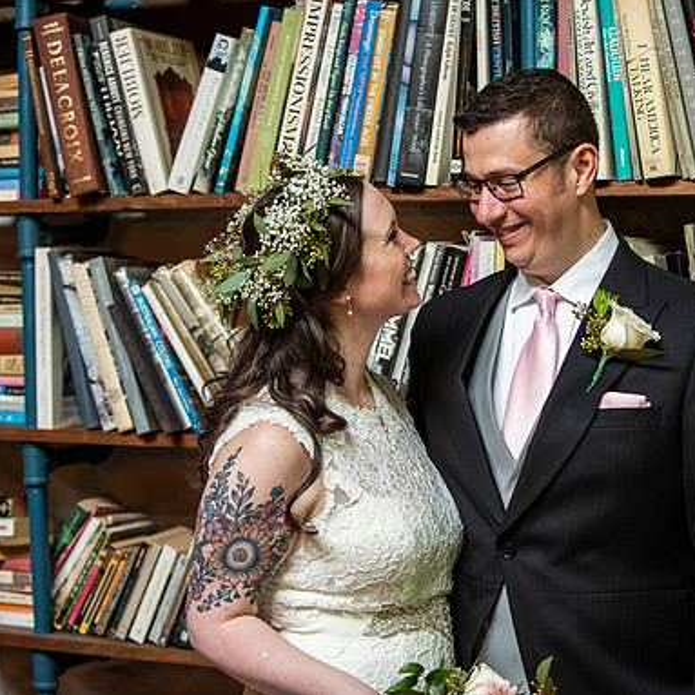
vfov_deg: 19.3
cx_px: 450
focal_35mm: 90
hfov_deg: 19.2
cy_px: 346
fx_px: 2044
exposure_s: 1/200
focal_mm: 70
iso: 1600
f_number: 2.8
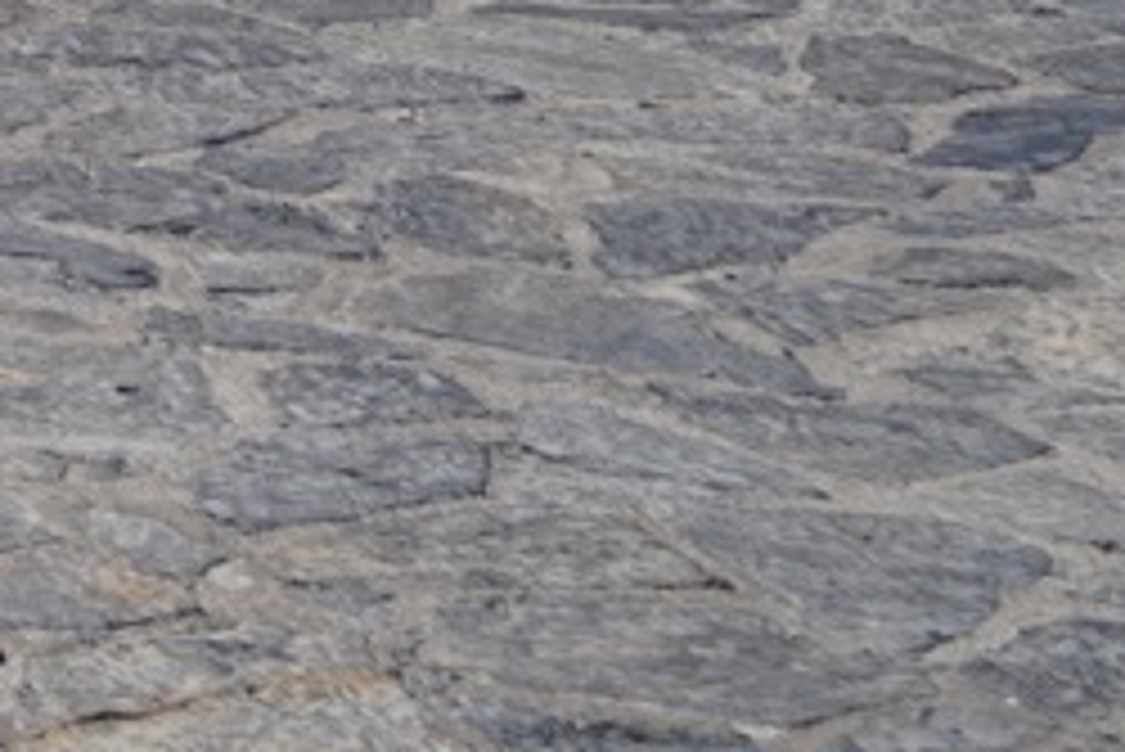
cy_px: -2067
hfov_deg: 9.2
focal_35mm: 184
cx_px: -2156
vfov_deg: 6.3
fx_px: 5753
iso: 100
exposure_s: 1/1250
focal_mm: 24
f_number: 5
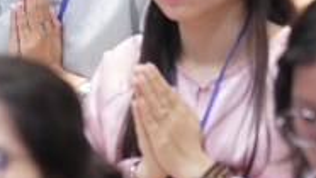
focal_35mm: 822
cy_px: -115
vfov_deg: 1.5
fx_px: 6894
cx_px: 103
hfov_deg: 2.6
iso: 4000
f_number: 2.8
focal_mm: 150
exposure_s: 1/200
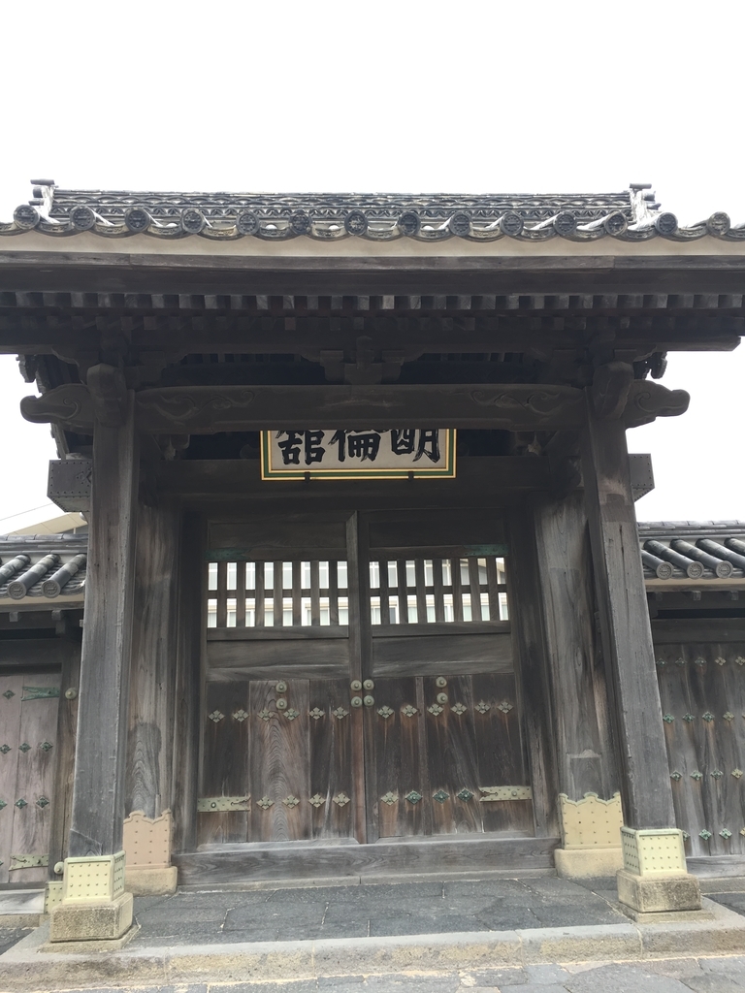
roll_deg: +1.6
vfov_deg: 61.7
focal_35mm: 29
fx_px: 832
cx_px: 372
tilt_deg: +16.8
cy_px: 496
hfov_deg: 48.2
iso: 25
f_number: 2.2
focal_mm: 4.15
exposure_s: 1/172
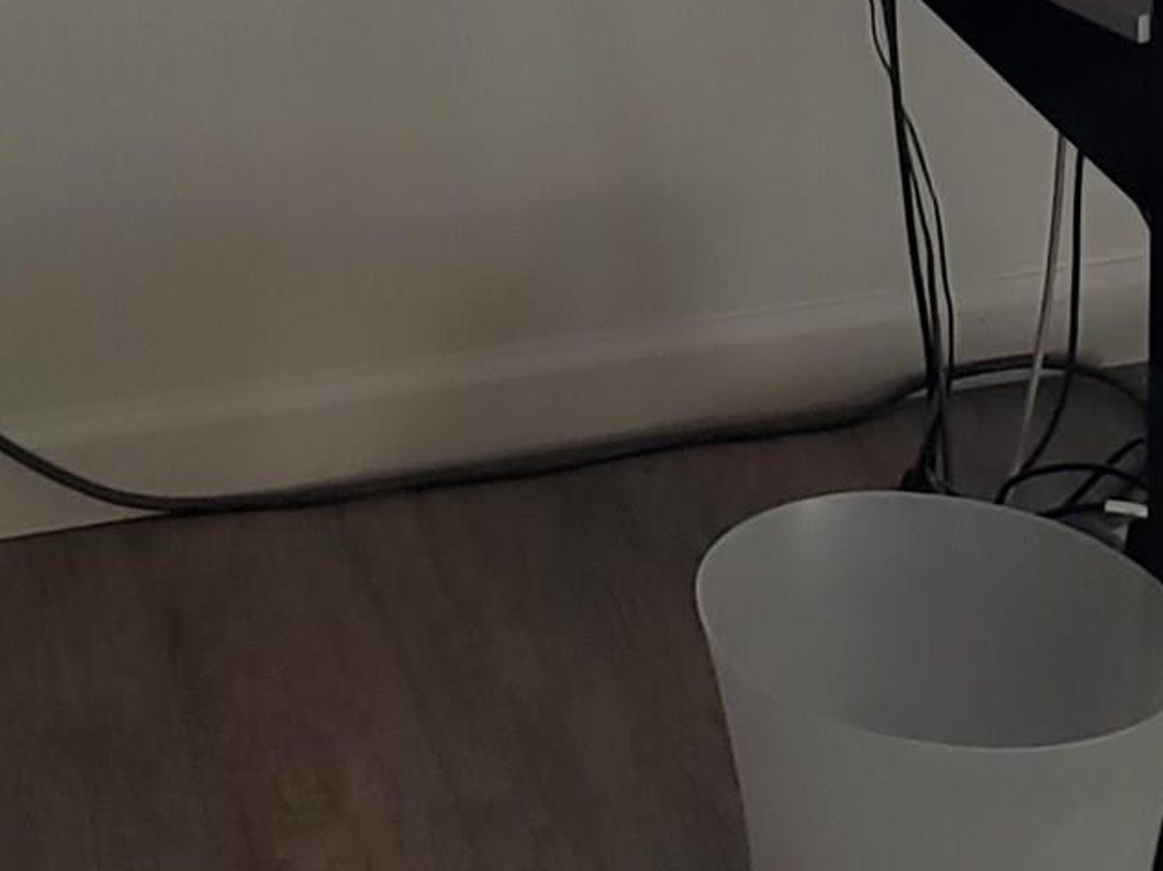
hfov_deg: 15.1
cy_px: -1109
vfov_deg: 10.4
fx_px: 4232
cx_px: 1433
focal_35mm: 126
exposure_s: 1/120
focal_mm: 4.3
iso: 64
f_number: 2.4
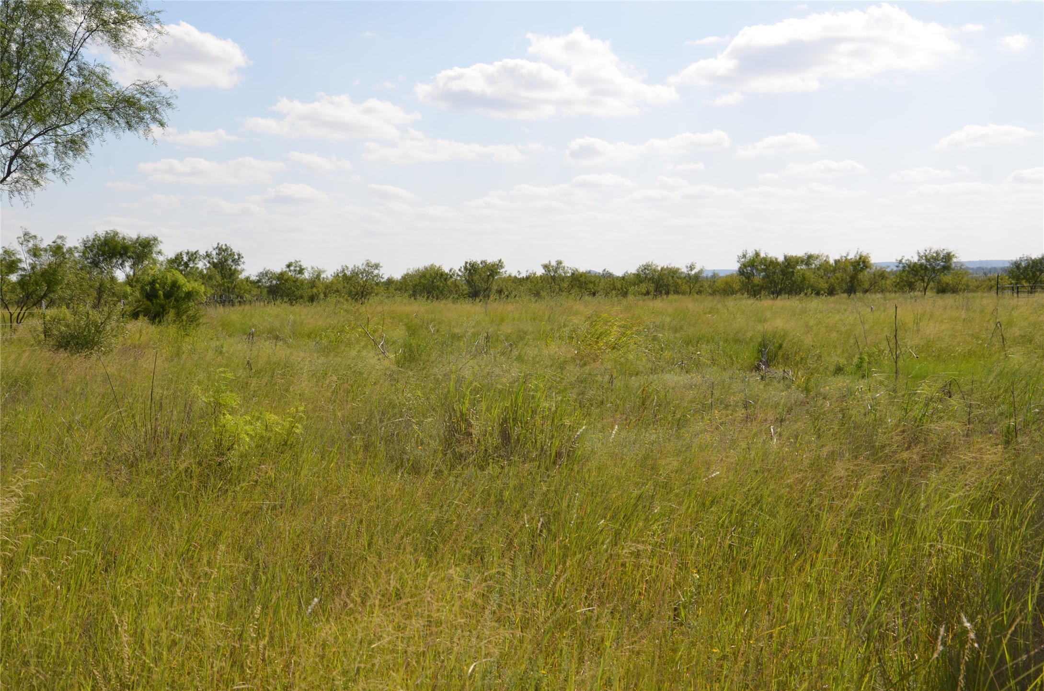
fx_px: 1389
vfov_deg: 27.9
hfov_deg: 41.2
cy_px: 346
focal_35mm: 48
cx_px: 522
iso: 100
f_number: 10
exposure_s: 1/250
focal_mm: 32
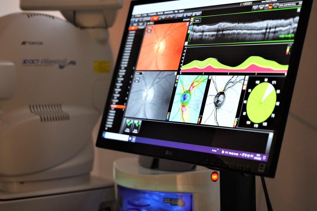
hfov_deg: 24.2
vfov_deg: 16.3
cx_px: 129
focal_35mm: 84
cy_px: 87
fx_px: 740
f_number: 2.8
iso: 2500
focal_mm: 70
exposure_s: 1/160
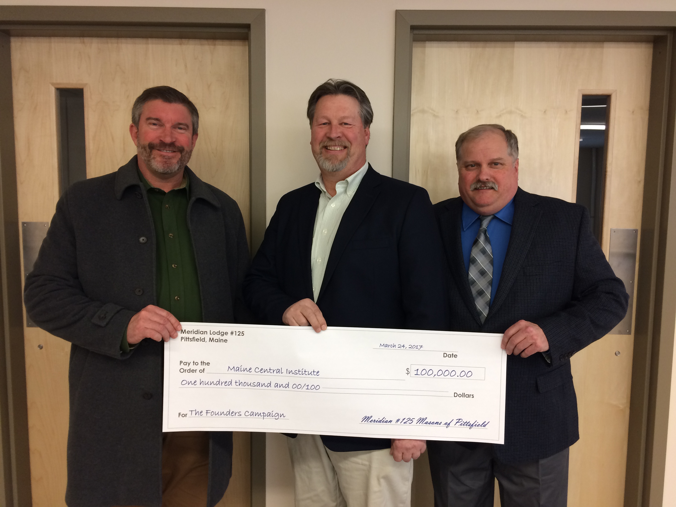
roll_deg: +0.3
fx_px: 566
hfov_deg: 61.7
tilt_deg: -7.7
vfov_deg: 48.2
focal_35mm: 29
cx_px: 338
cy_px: 254
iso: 80
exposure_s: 1/30
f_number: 2.2
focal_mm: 4.15
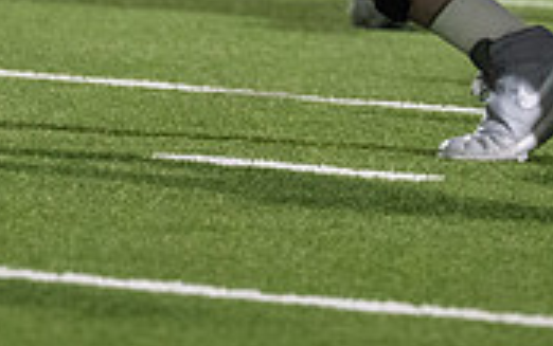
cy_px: -441
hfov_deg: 1.7
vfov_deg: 1.1
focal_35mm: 1212
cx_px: 524
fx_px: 18278
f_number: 2.8
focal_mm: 200
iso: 3200
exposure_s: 1/1250
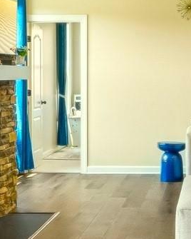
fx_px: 608
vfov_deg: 22.2
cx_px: 170
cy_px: 83
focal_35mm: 86
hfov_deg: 17.6
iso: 400
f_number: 8
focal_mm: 10
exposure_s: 1/15
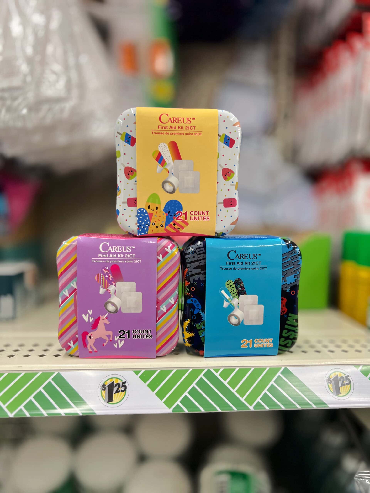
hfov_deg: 53.1
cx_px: 185
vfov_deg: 67.3
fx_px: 371
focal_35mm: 26
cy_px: 246
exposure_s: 1/60
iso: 80
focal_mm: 5.7
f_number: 1.5
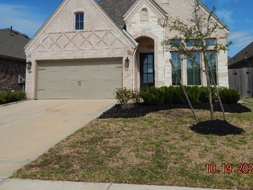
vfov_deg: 46.2
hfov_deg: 59.8
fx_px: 219
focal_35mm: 30
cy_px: 66
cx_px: 139
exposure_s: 1/800
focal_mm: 4
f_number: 6
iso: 125
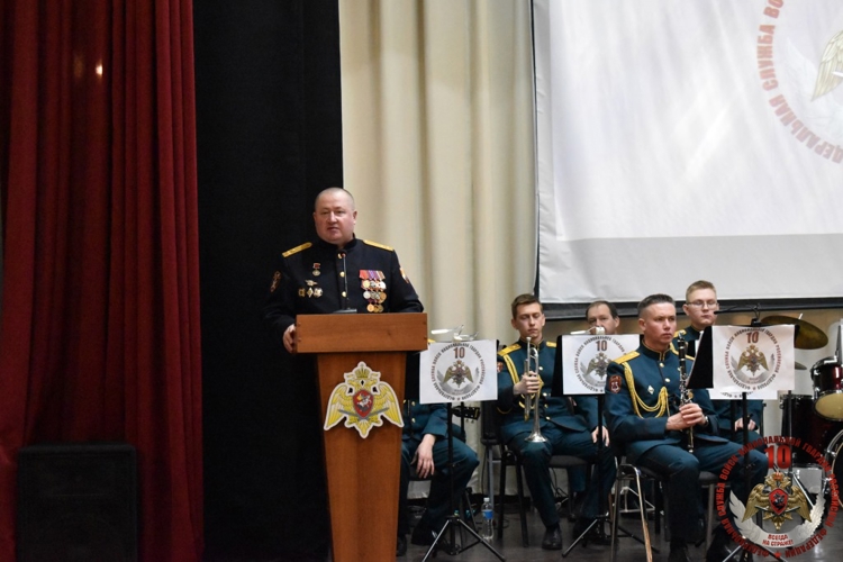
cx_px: 422
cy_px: 281
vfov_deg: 16.6
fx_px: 1932
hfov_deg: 24.6
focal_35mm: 82
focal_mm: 55
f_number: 5.6
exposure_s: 1/100
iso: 8000
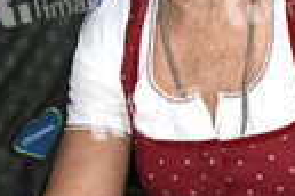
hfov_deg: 14.4
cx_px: 86
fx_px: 1161
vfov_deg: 9.7
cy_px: 57
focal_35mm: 142
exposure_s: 1/100
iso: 1600
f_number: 6.3
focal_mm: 27
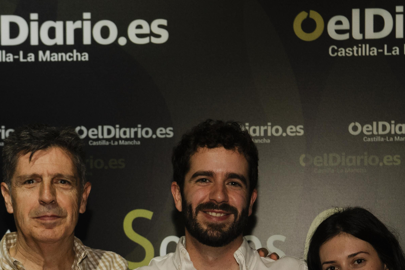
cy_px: 313
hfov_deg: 20.2
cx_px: 227
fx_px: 1136
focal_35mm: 101
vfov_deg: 13.2
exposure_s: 1/100
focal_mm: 40
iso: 800
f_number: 5
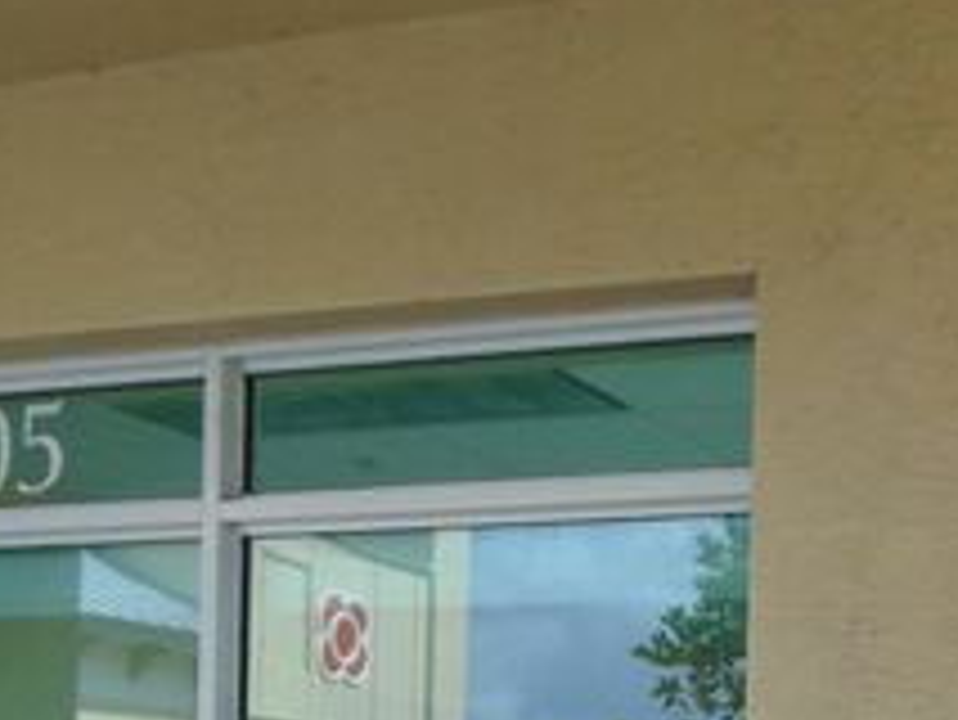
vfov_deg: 18.1
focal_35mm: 75
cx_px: 697
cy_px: 981
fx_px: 2077
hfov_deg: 25.7
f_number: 3
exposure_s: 1/250
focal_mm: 4.5
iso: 80
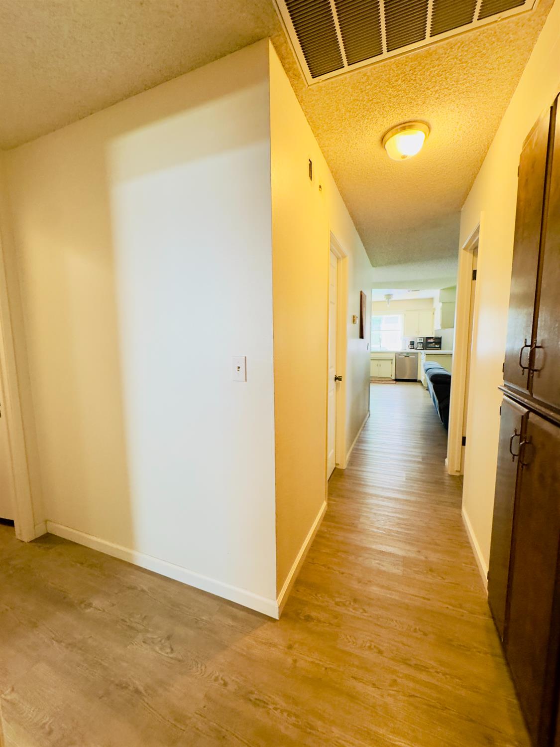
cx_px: 280
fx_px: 302
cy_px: 374
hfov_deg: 85.7
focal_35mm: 14
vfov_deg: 102.0
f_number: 2.2
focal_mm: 2.22
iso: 320
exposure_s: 1/60
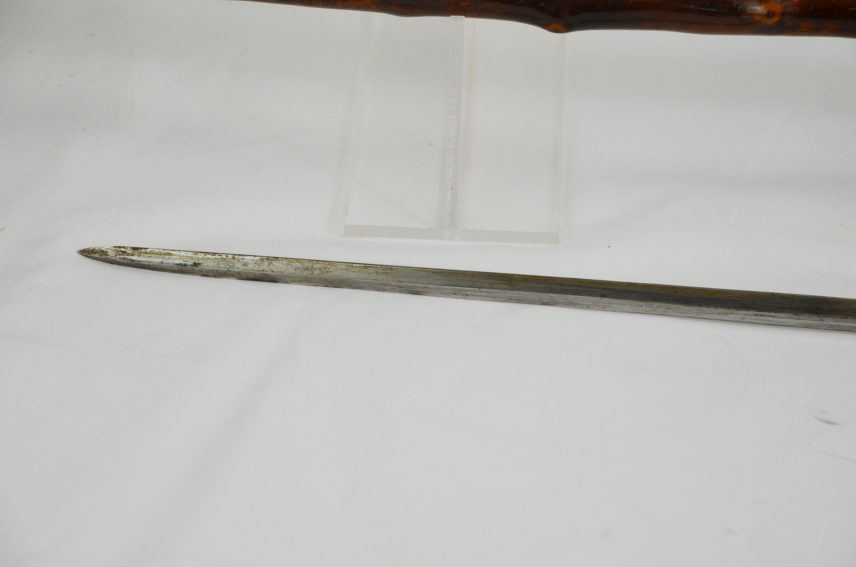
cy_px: 284
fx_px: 2491
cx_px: 428
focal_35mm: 105
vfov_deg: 13.0
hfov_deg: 19.5
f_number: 5.3
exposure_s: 1/400
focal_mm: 70
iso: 400
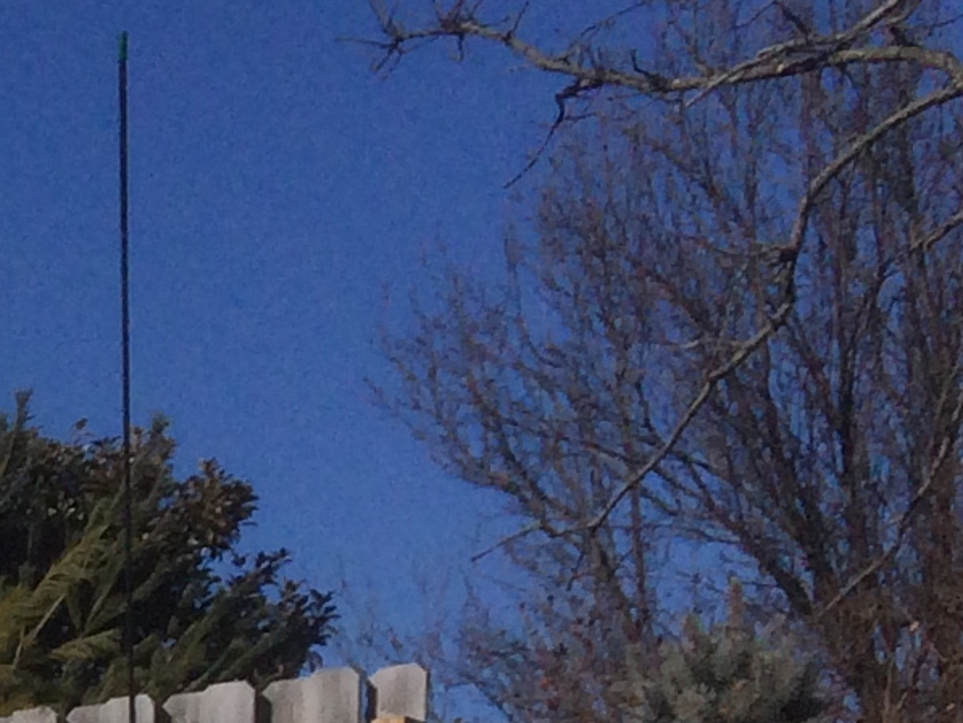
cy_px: 1398
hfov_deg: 10.2
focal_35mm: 164
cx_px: -1489
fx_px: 4563
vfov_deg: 8.6
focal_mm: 4.12
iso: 40
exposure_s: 1/6849
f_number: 2.2
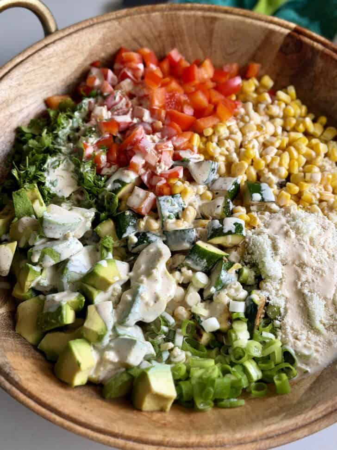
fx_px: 623
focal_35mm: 48
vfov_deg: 39.7
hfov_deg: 30.3
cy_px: 225
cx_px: 168
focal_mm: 6.8
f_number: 1.8
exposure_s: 1/126
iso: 50
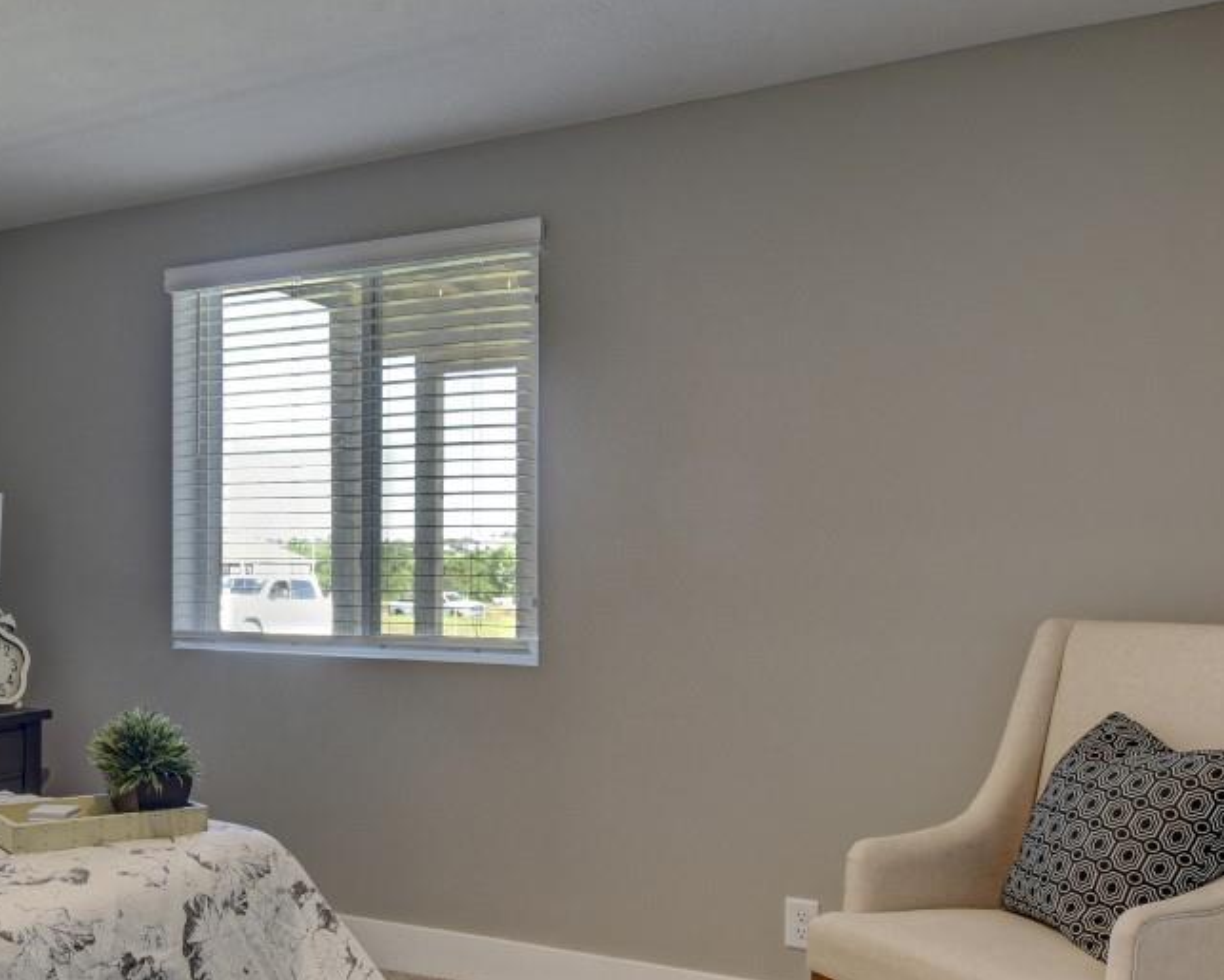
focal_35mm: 35
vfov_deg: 42.1
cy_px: 569
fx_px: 1268
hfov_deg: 48.4
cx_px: 230
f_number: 8
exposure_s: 1/5
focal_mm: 10
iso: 400
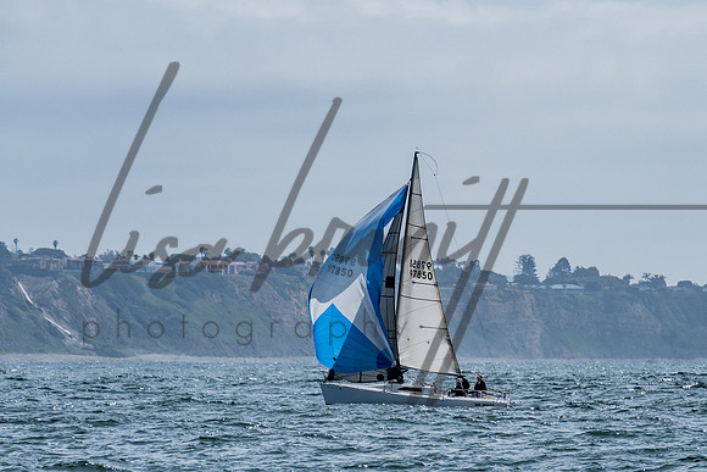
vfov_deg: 3.2
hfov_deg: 4.7
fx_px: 8553
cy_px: 244
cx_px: 466
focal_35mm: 435
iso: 200
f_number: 6.3
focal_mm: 200
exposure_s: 1/2500
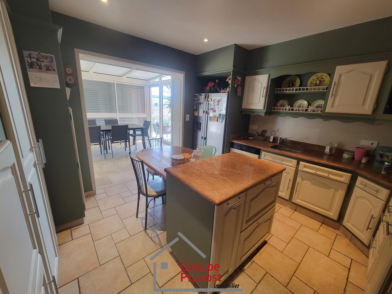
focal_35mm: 13
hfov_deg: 106.2
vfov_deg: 89.9
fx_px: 147
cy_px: 147
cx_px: 196
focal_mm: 2.2
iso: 200
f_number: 2.2
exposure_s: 1/60
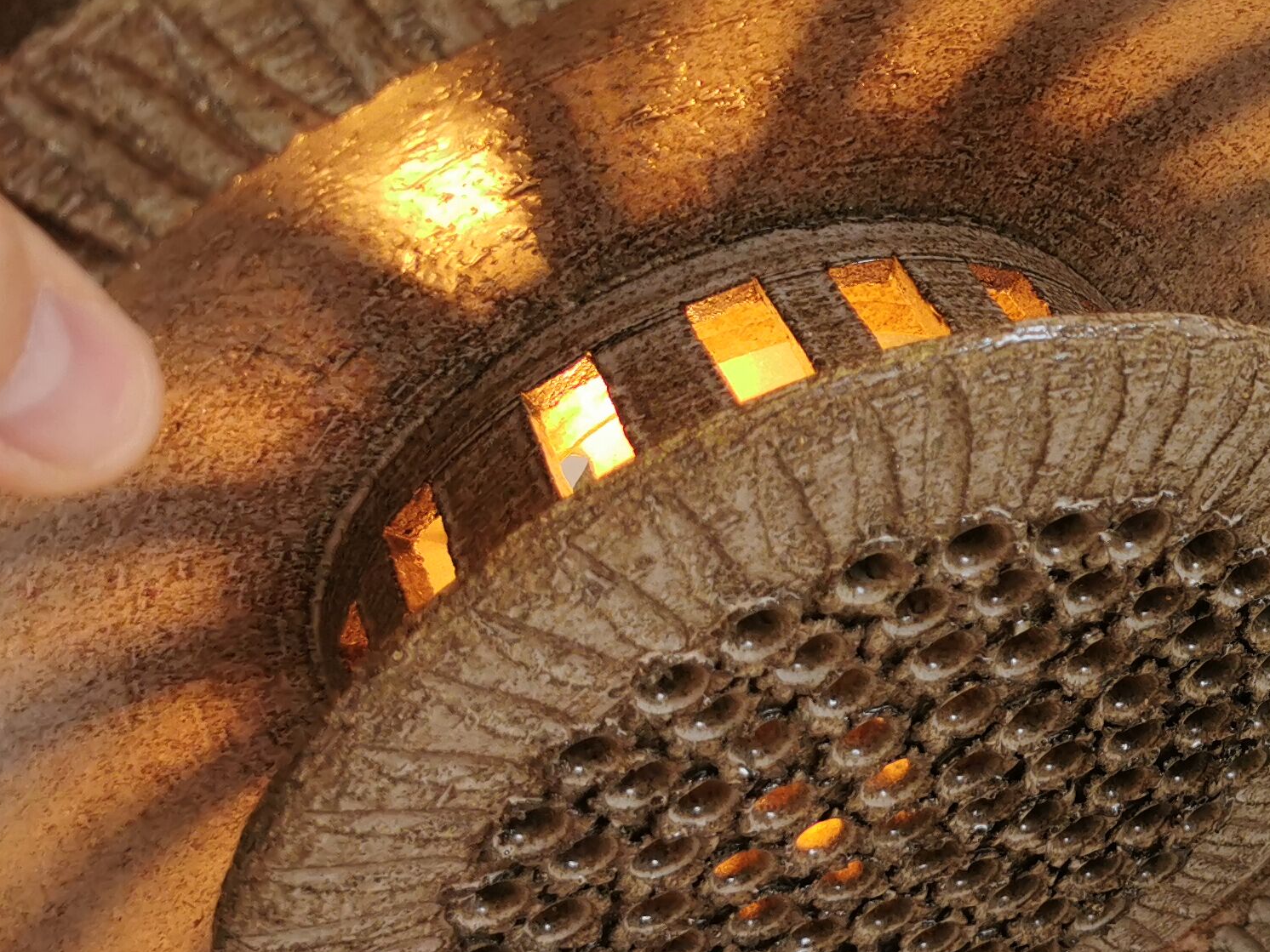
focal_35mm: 66
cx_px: 1348
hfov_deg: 27.3
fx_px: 2421
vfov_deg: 22.2
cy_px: 628
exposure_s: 1/278
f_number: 1.6
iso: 50
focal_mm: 5.56
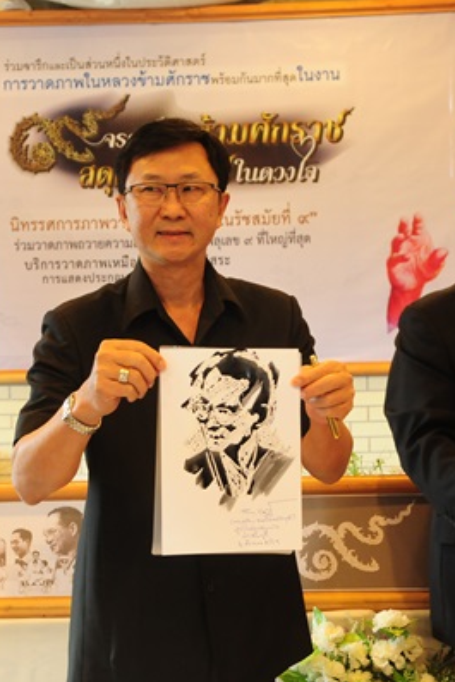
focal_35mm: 68
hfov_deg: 20.0
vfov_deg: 29.6
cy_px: 341
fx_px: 1288
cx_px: 221
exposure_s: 1/25
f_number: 4.5
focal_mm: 30
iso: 800
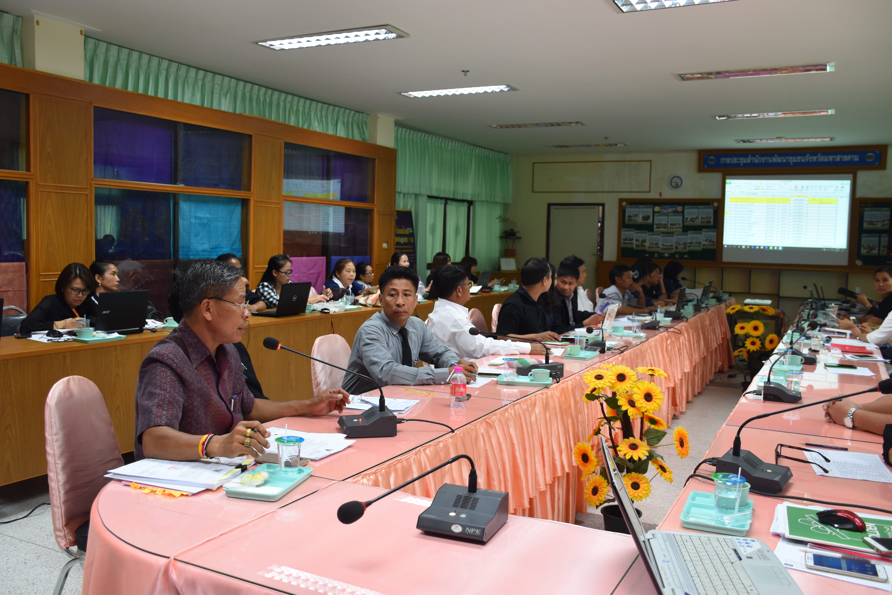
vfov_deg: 43.6
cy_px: 298
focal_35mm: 30
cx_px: 446
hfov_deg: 61.9
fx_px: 743
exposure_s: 1/60
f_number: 4
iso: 560
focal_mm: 20
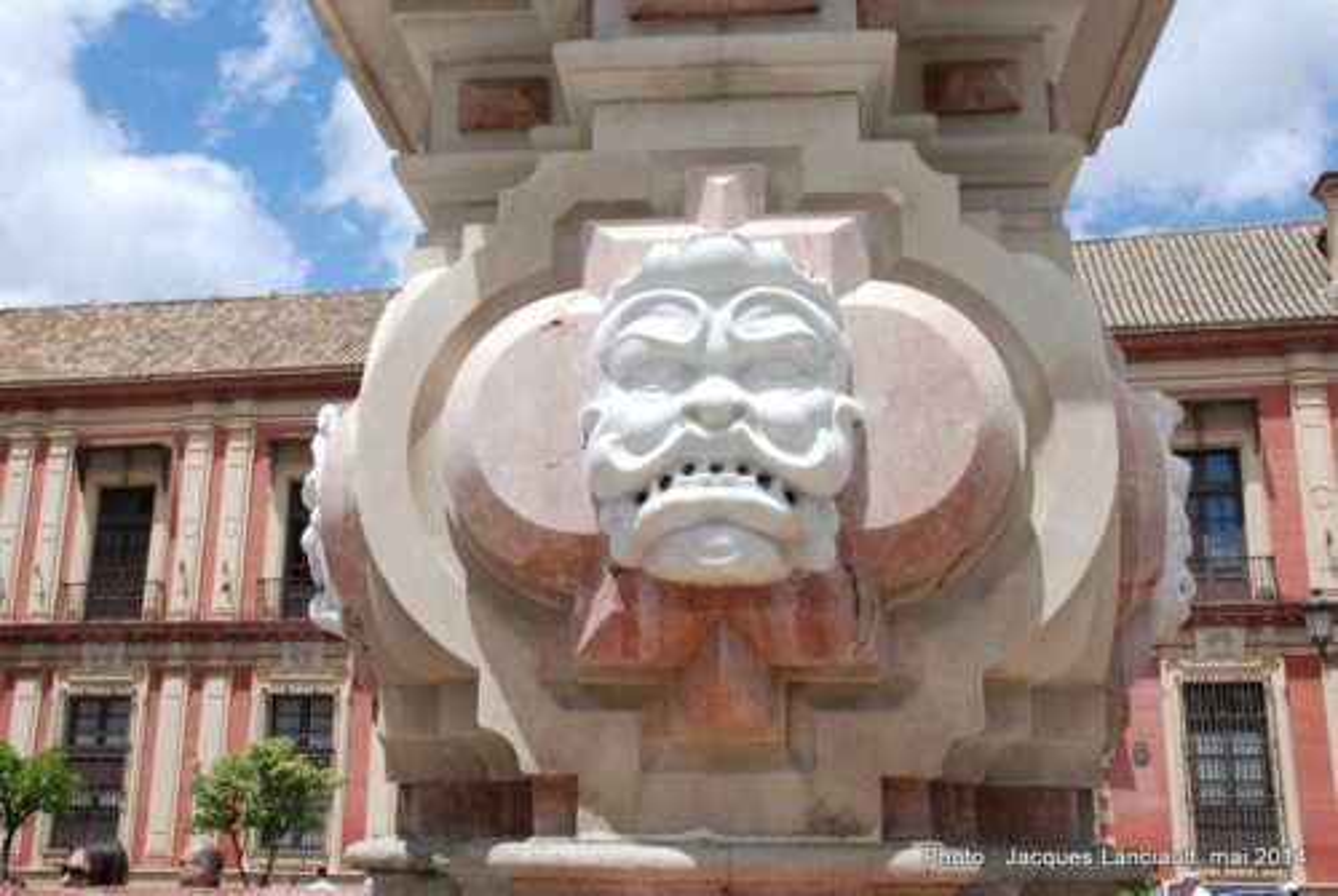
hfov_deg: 51.2
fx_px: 1396
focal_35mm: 38
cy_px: 448
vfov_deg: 35.6
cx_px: 669
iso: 100
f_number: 8
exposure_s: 1/250
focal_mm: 25
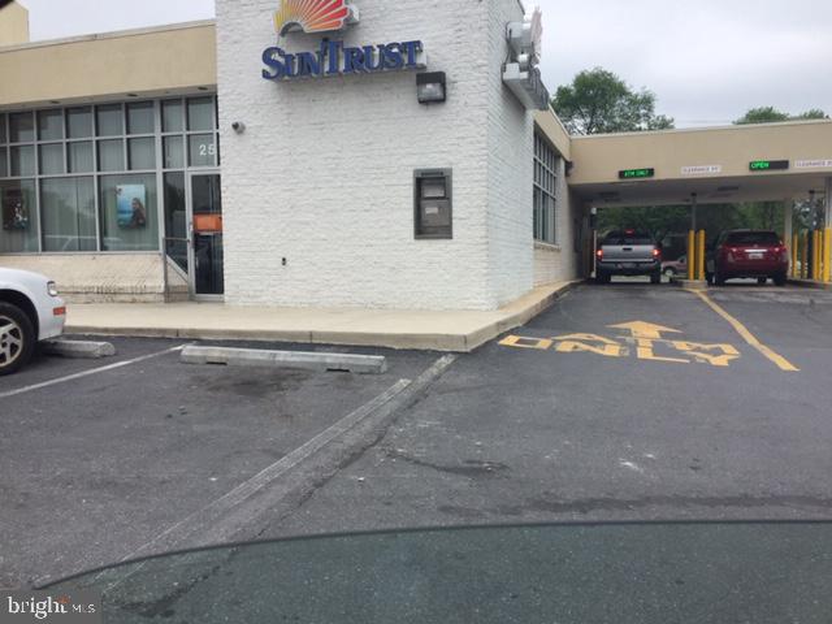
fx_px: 697
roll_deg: +0.6
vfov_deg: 48.2
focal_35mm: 29
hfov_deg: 61.7
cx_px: 416
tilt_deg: -3.9
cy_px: 312
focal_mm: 4.15
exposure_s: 1/898
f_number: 2.2
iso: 32
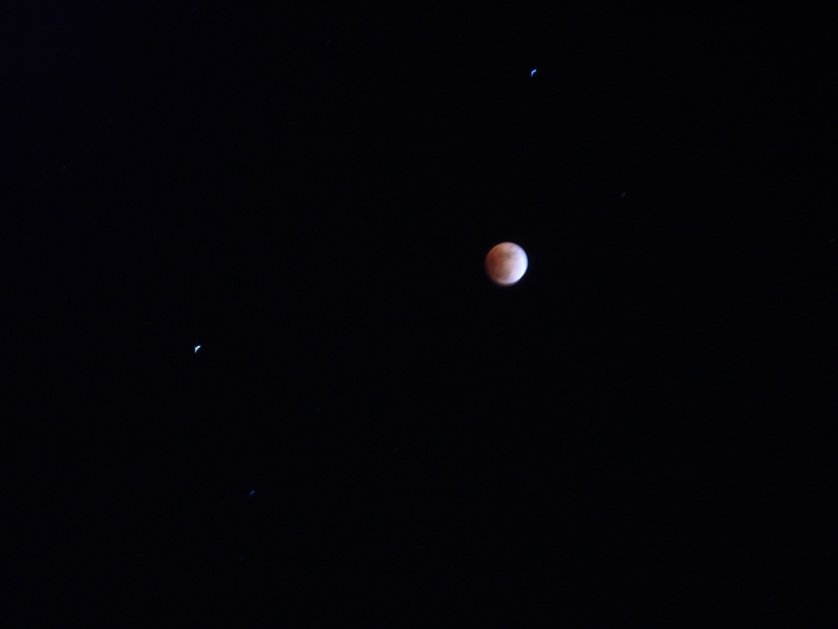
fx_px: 4236
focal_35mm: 175
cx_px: 419
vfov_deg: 8.5
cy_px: 314
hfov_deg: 11.3
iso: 80
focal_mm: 39
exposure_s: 16
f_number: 8.3
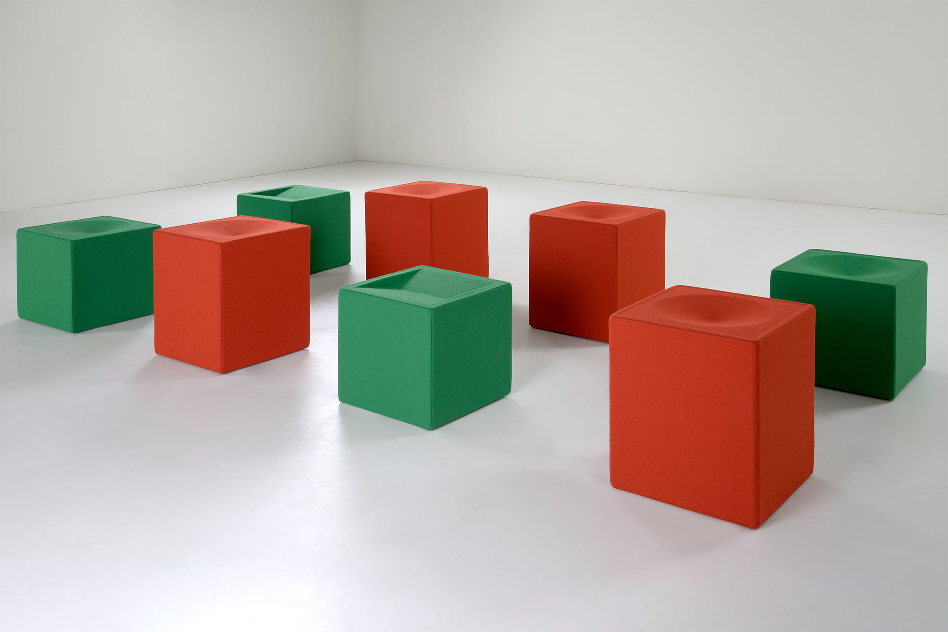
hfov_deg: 50.7
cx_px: 474
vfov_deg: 35.1
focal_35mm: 38
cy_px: 316
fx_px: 1001
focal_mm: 38
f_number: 16
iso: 100
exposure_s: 1/2
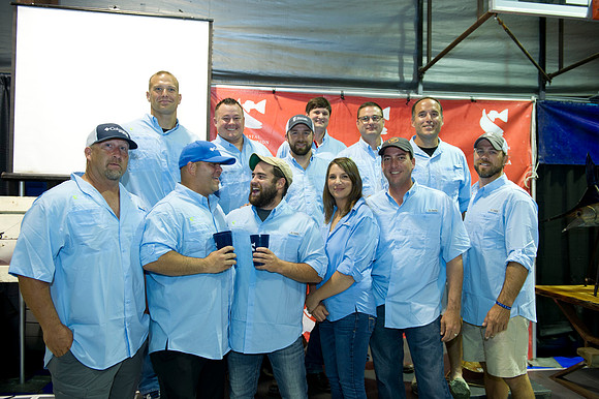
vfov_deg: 42.3
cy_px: 200
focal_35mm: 31
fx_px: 515
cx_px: 300
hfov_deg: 60.3
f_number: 3.5
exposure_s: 1/60
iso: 1250
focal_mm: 31
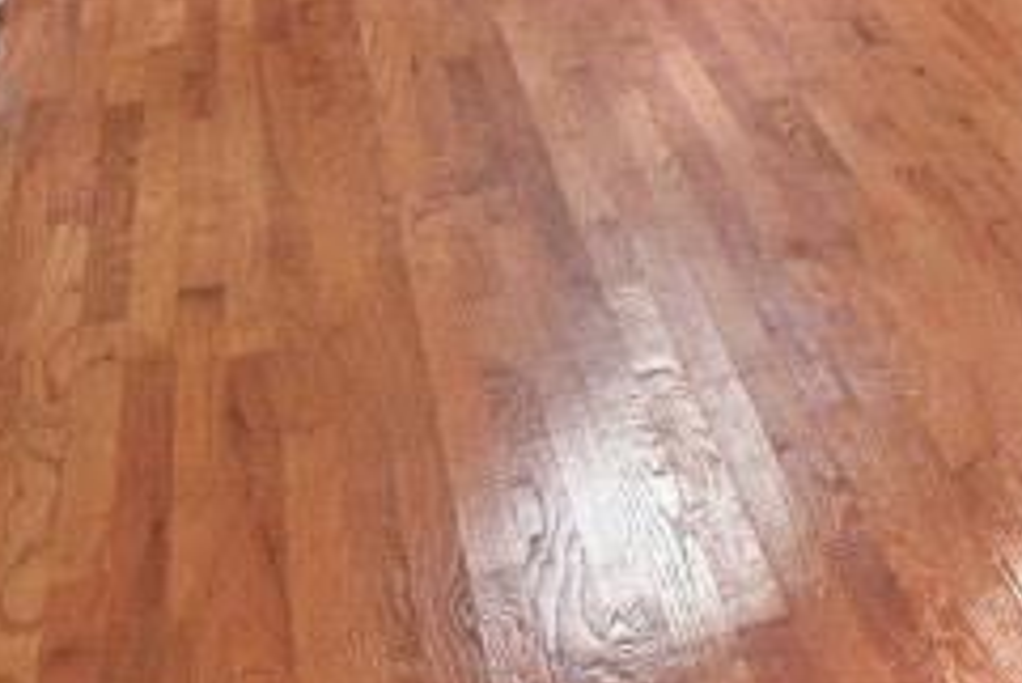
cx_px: 1934
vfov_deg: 13.3
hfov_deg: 17.8
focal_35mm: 87
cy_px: -742
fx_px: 2471
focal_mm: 14
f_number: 4
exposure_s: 1/60
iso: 1000
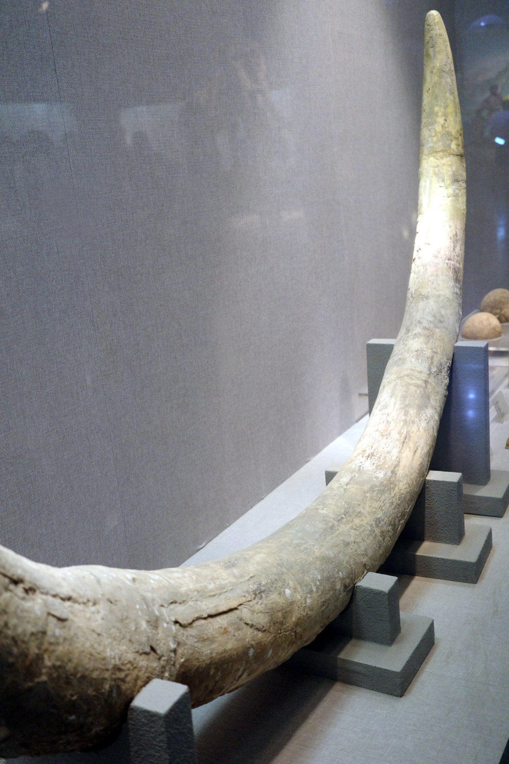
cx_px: 254
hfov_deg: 33.4
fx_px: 848
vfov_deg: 48.5
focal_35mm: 40
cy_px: 382
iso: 2000
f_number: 2.8
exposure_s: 1/40
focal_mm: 26
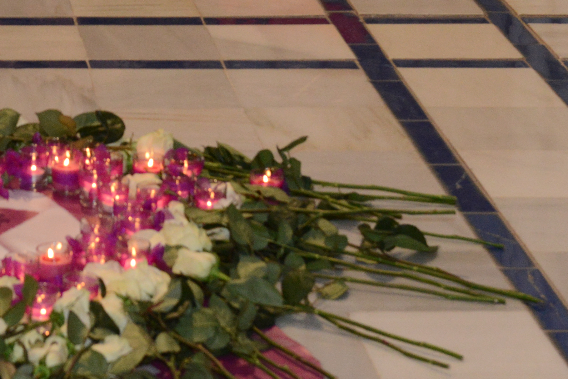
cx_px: -2
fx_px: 2682
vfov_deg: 8.0
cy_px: -103
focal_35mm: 170
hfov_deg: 12.0
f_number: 5.6
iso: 2500
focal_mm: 56
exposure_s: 1/125
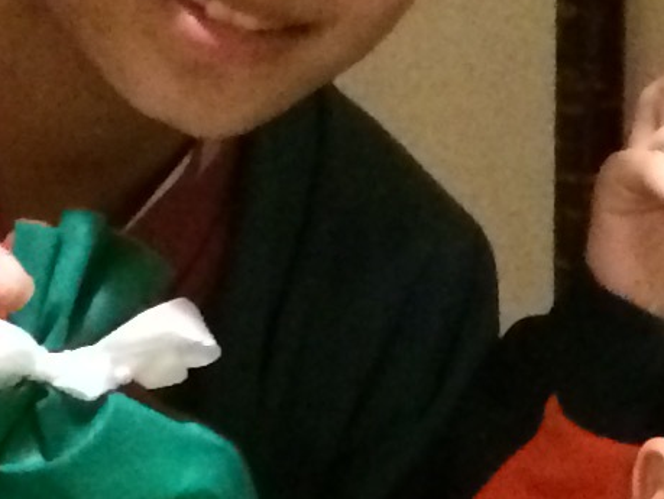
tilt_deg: -18.7
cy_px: 629
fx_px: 3955
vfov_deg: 7.2
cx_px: 1063
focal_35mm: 206
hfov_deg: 9.3
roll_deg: -1.7
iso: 500
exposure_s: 1/15
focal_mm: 4.15
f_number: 2.2
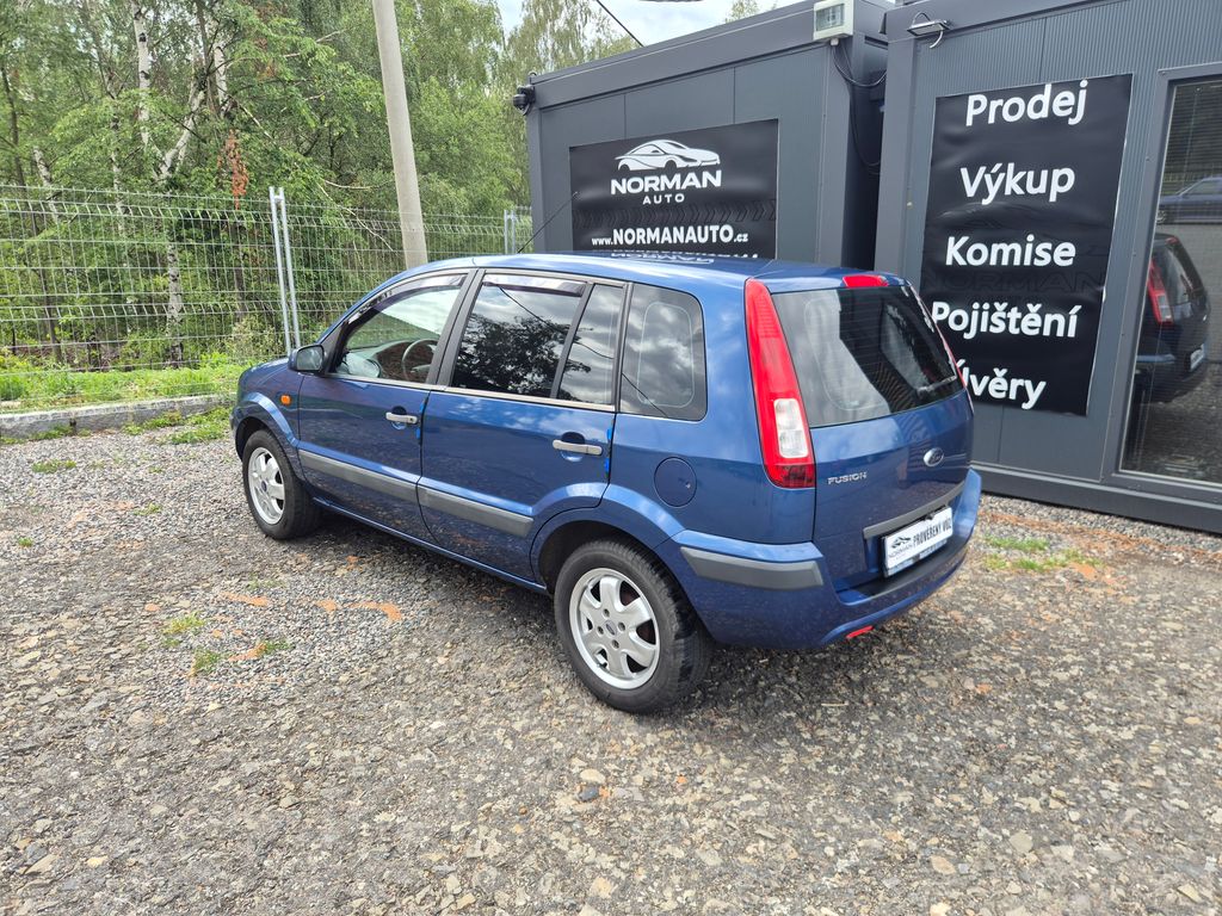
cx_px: 611
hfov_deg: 73.9
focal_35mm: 23
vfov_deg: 58.9
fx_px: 812
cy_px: 458
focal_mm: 5.4
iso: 25
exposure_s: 1/329
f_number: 1.8
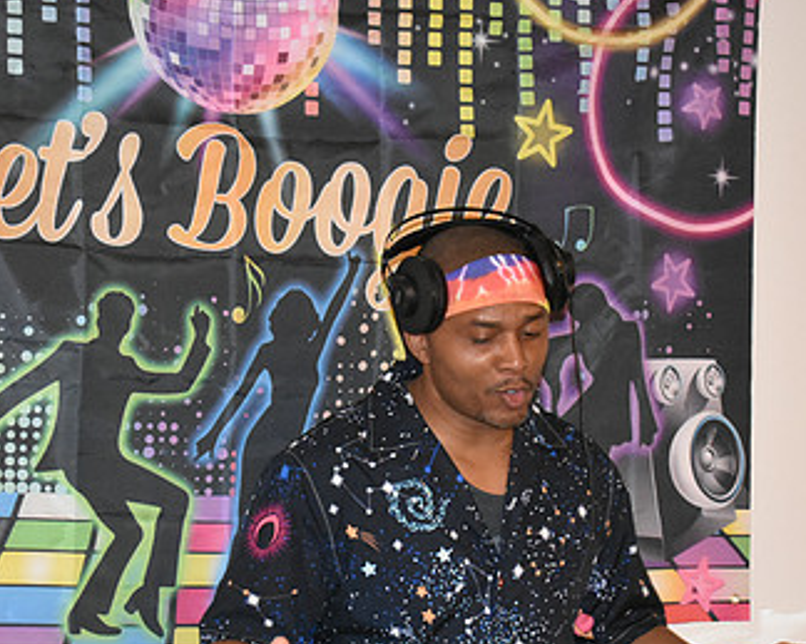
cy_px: 424
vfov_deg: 14.5
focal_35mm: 106
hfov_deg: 18.1
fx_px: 2528
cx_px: 321
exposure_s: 1/60
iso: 6400
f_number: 5
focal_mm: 42
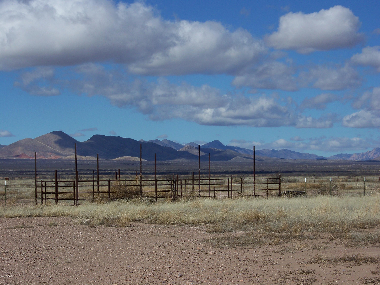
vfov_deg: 14.0
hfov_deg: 18.5
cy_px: 142
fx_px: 1164
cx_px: 190
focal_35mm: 106
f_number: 4.5
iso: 64
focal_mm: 17.6
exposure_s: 1/1000
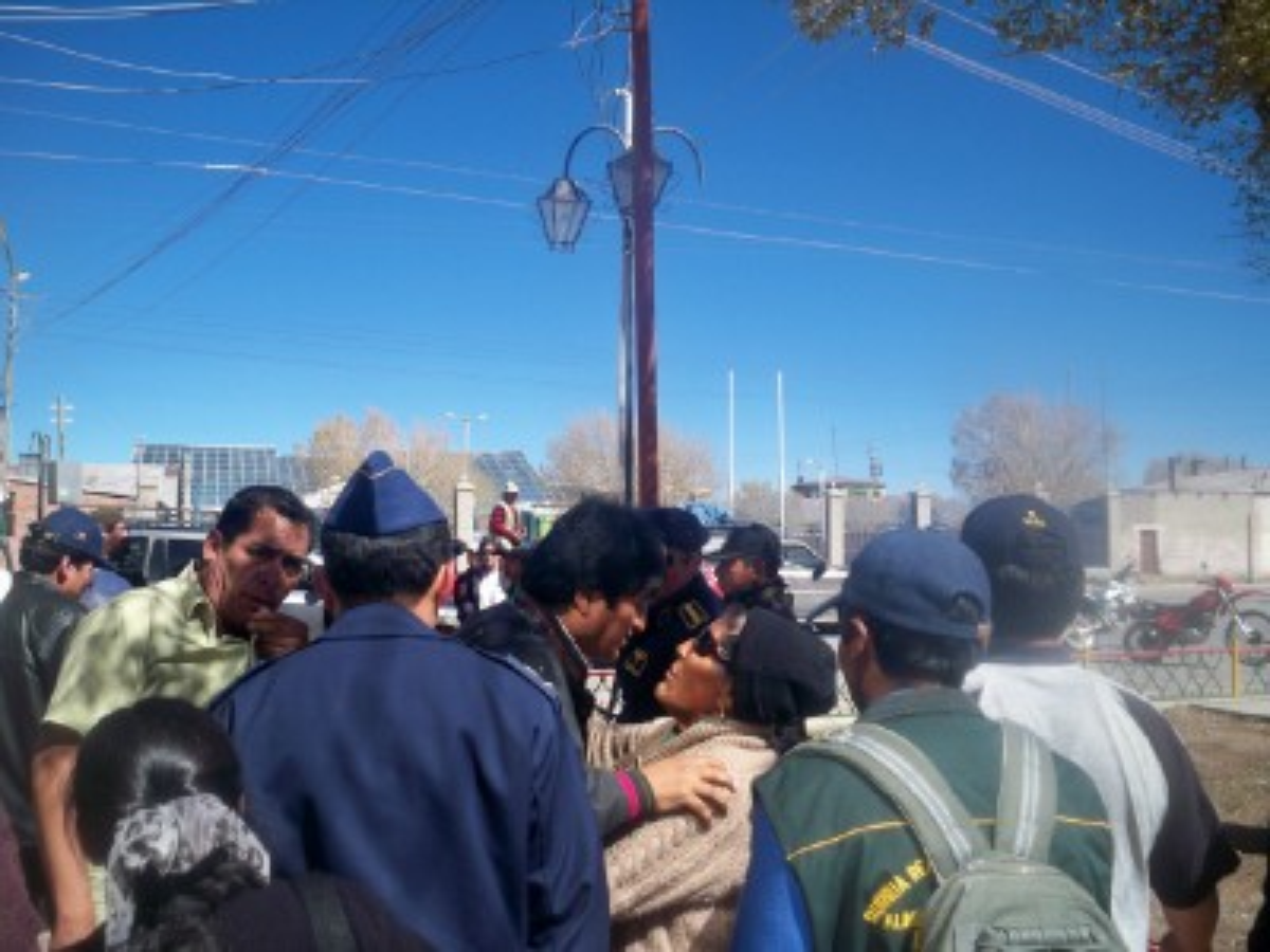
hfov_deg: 52.6
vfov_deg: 40.7
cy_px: 476
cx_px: 635
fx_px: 1284
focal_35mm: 35
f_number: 3.1
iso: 64
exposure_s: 1/640
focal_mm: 6.3
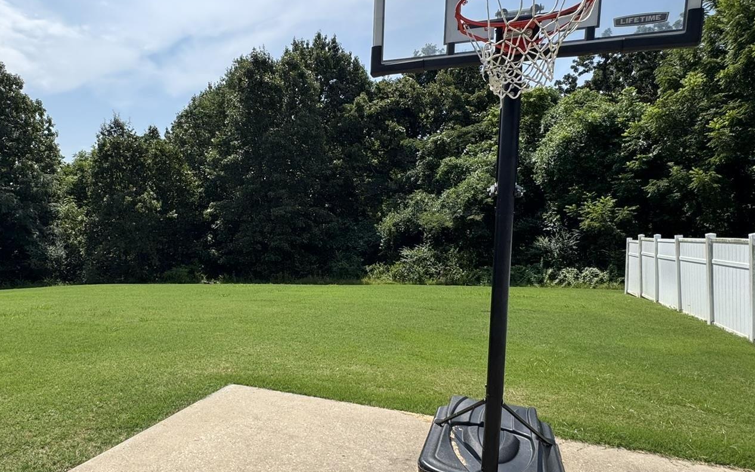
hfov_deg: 73.2
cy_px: 260
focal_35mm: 24
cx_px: 272
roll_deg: +1.2
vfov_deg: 51.0
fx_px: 494
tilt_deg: -3.8
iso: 50
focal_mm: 2.22
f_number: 2.2
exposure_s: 1/1477
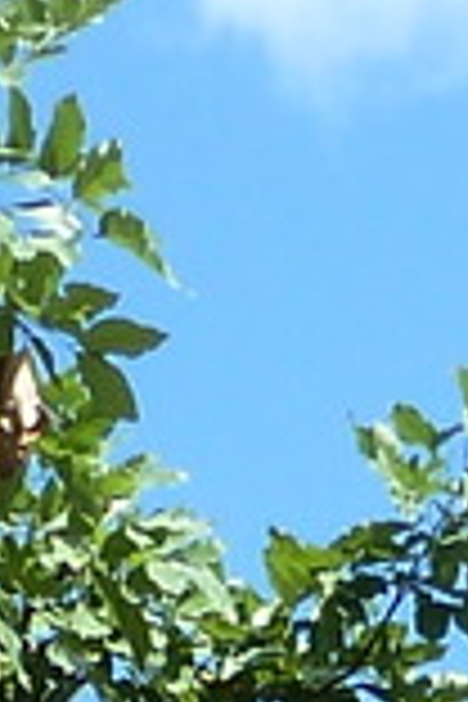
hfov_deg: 5.1
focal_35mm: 266
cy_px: 2452
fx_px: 5187
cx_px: 572
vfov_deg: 6.7
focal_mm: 4.1
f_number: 4
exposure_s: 1/250
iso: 80
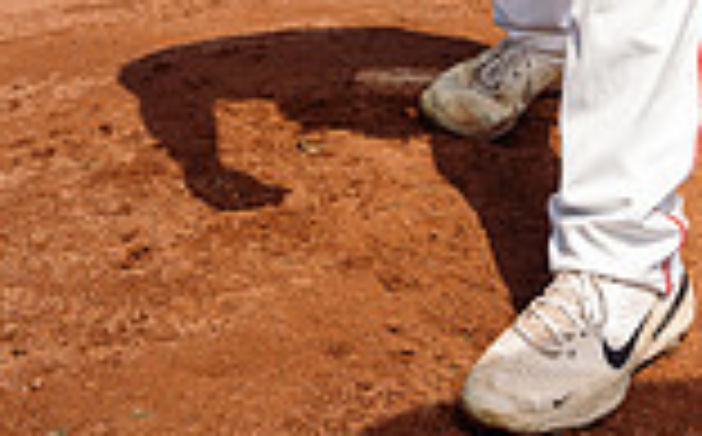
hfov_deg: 19.4
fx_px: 2025
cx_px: 572
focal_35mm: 106
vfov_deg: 10.8
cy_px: -548
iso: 64
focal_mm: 36
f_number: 7.1
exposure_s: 1/250
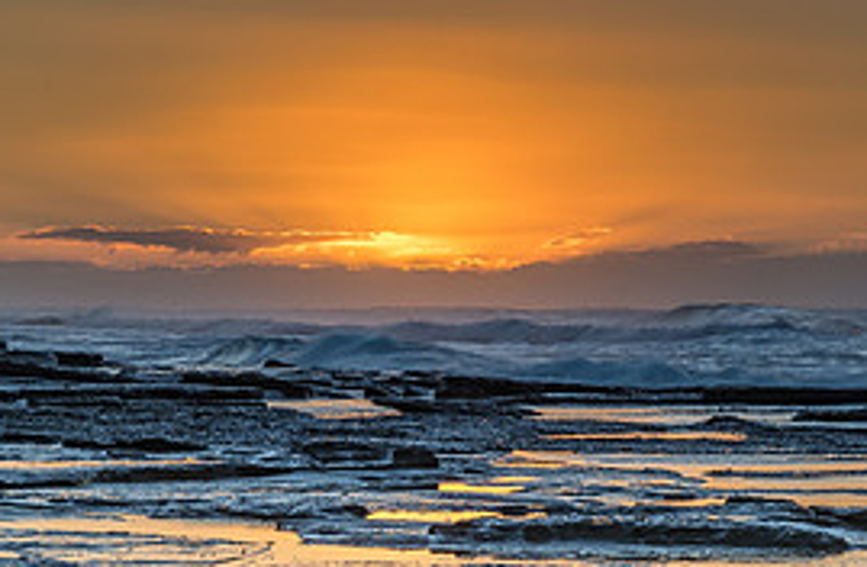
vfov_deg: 7.4
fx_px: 4382
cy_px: 512
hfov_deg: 11.3
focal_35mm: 183
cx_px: 532
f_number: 10
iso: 50
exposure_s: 1/10
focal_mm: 56
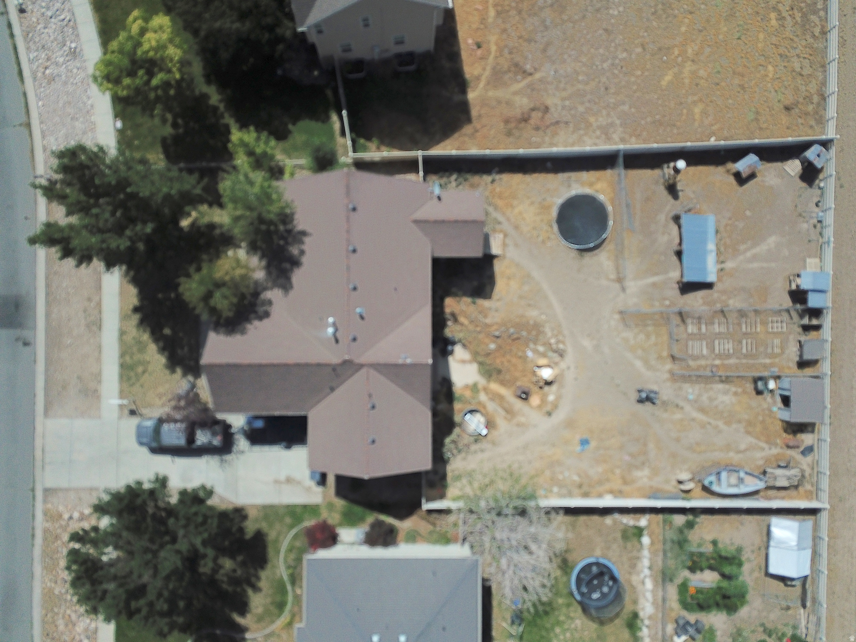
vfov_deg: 53.1
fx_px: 643
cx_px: 428
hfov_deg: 67.3
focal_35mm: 26
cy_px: 321
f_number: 2.2
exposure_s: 1/4115
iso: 100
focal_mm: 4.73
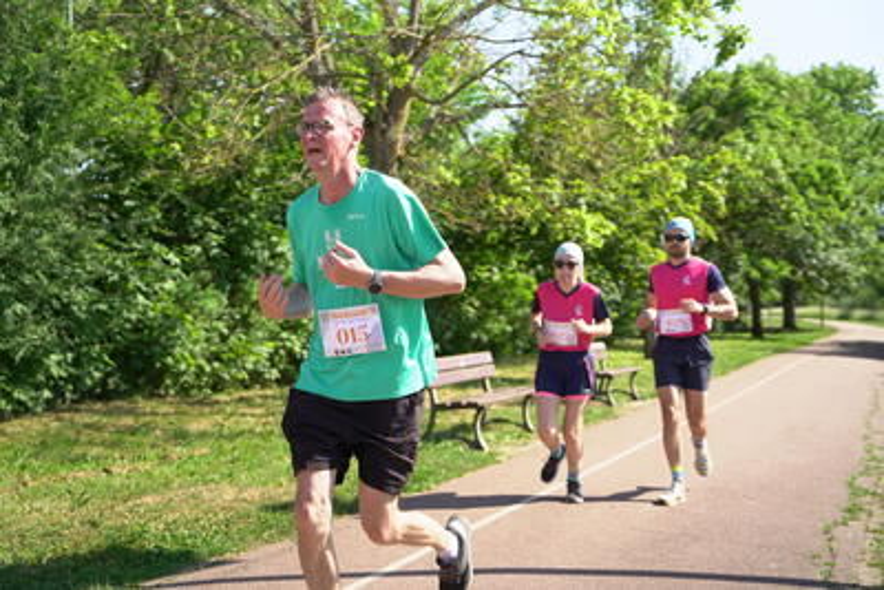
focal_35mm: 47
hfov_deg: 41.7
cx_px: 442
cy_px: 295
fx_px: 1159
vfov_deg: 28.6
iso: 1000
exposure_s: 1/8000
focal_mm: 47.2
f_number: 2.8
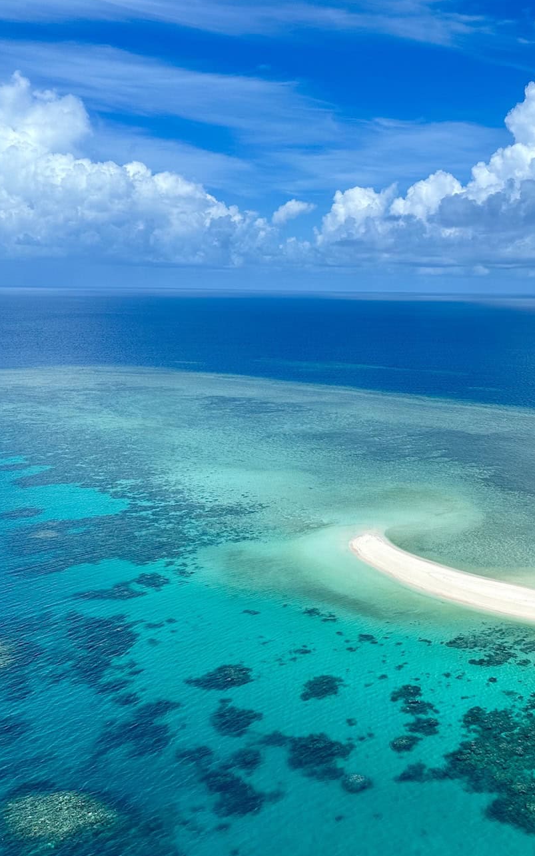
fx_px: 887
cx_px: 410
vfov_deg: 51.5
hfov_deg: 32.8
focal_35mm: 38
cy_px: 450
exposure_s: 1/7042
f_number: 1.8
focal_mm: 6.9
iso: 80
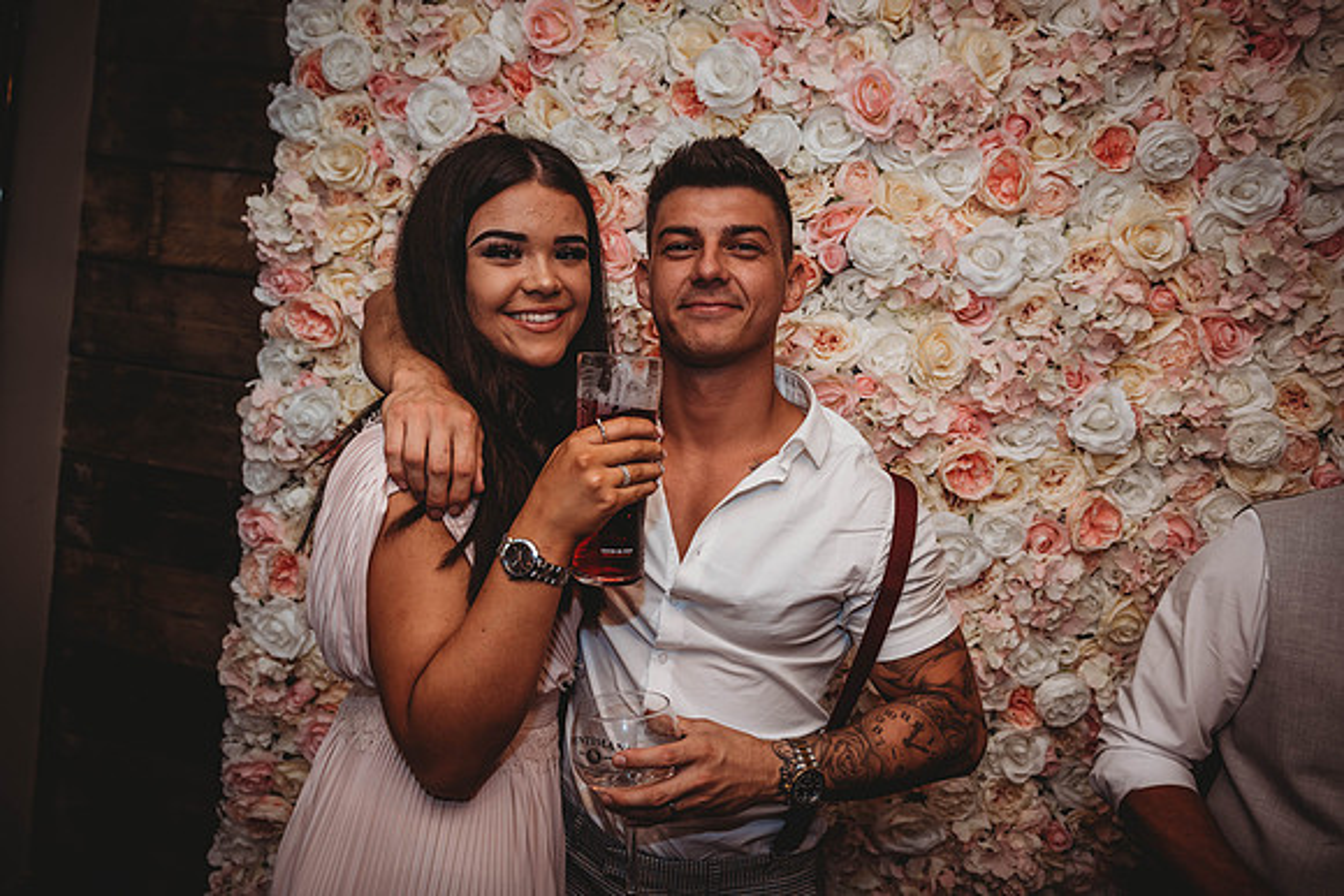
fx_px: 1008
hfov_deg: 67.4
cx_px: 672
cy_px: 448
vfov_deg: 48.0
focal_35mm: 27
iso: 400
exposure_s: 1/100
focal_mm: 27
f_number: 4
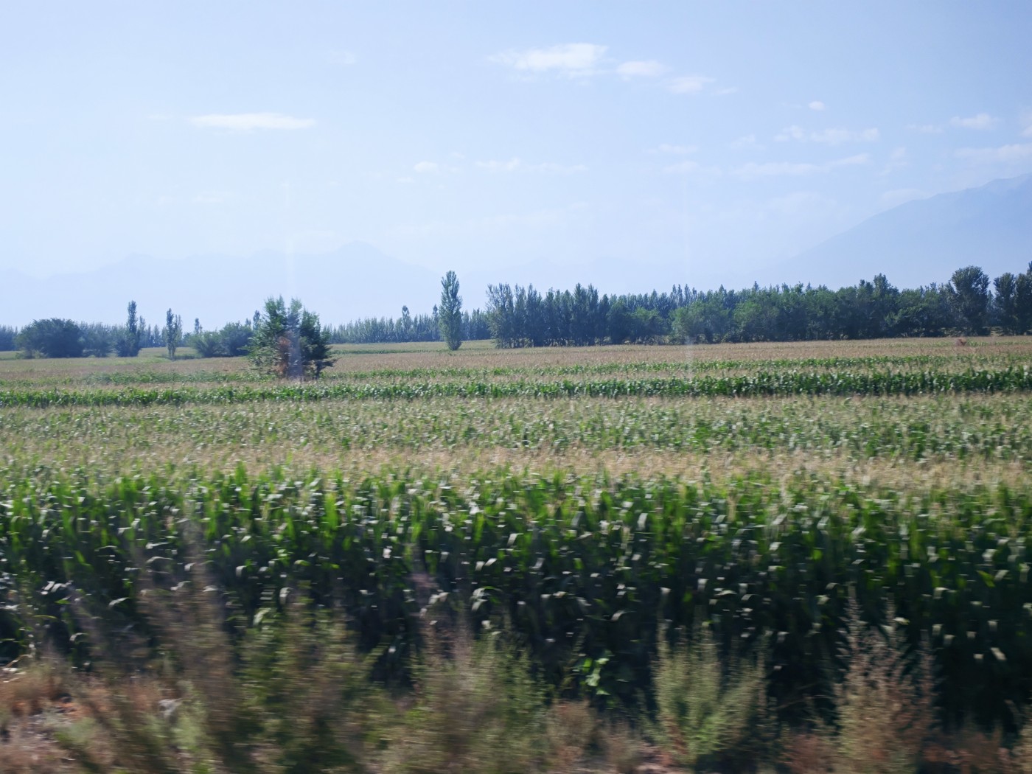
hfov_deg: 35.5
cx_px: 516
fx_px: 1610
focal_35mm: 54
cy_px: 387
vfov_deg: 27.0
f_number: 1.95
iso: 50
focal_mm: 5.52
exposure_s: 1/330
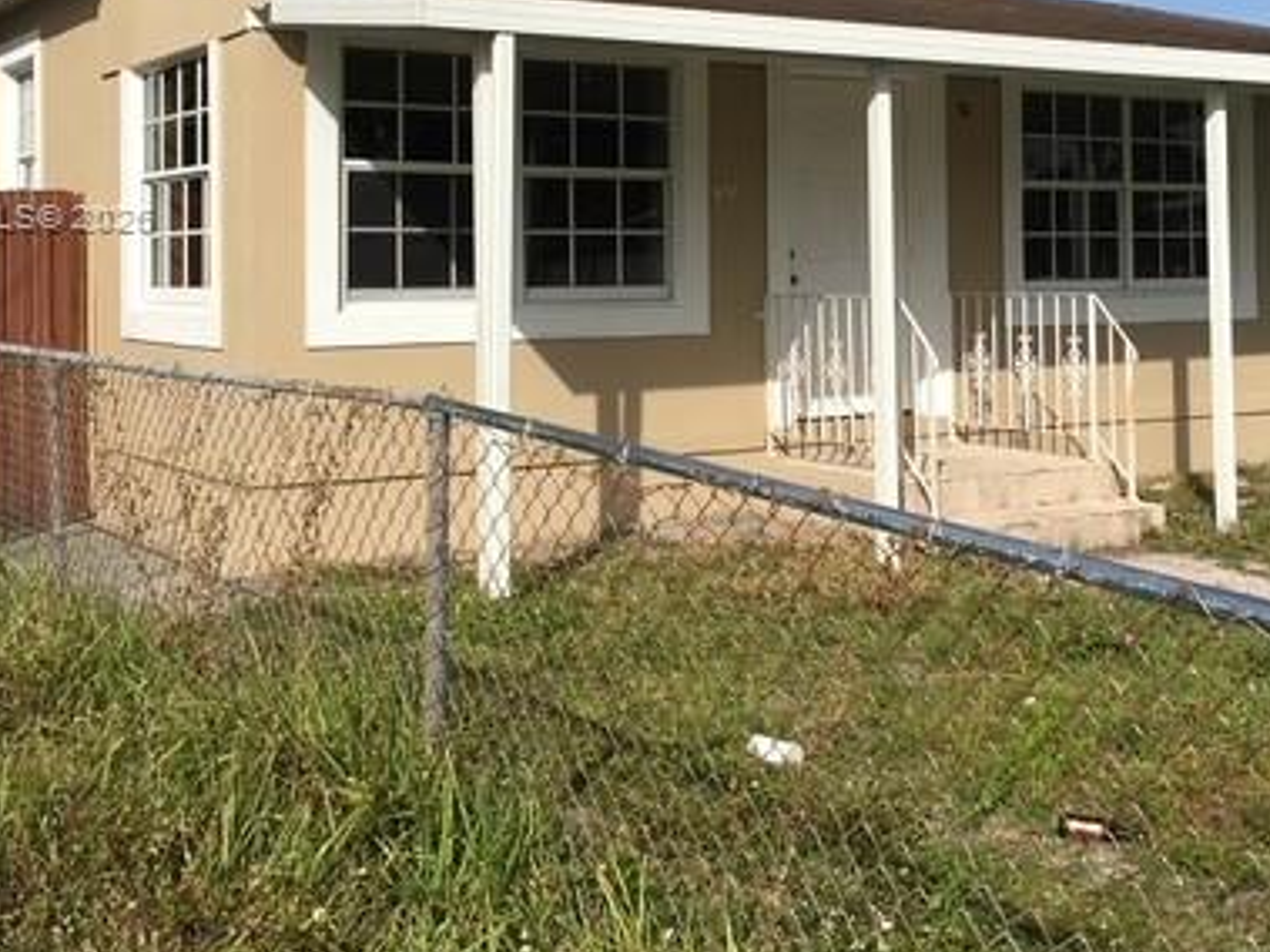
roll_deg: -0.2
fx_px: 1797
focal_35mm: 49
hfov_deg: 38.8
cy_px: 218
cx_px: 764
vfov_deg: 29.1
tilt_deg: +2.7
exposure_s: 1/2404
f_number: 2.2
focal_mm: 4.15
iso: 25
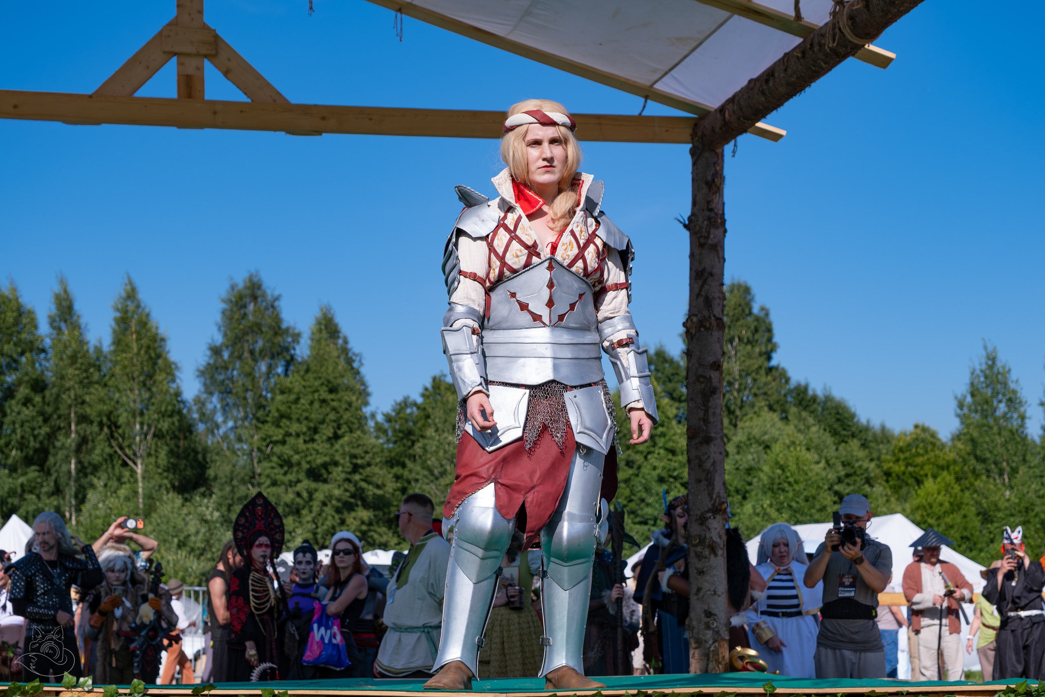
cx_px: 522
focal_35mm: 67
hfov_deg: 30.0
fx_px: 1948
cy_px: 377
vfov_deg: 20.3
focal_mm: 41.4
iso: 160
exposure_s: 1/1600
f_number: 4
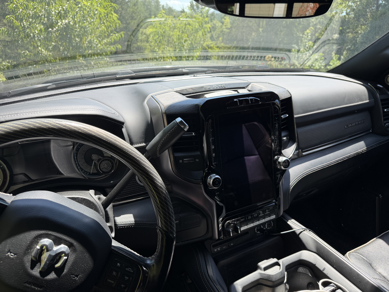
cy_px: 146
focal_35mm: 24
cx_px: 194
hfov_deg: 71.6
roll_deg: -3.9
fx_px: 270
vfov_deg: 56.8
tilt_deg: -23.9
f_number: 1.78
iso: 100
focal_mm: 6.76
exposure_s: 1/695
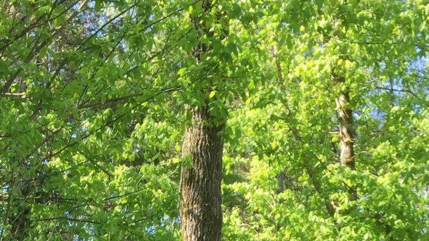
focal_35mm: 83
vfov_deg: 12.3
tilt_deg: -0.4
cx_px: 140
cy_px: 526
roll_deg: +0.9
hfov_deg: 25.5
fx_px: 944
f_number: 2.2
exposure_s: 1/341
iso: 32
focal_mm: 4.15
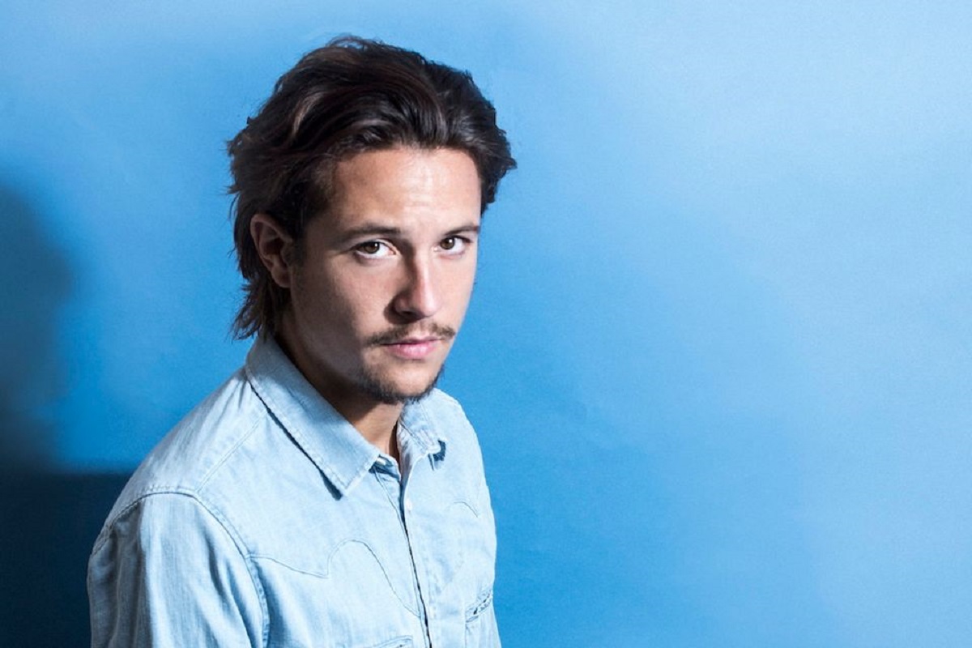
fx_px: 972
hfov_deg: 53.1
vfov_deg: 36.9
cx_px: 486
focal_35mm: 36
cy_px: 324
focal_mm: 36
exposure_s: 1/250
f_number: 6.3
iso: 125
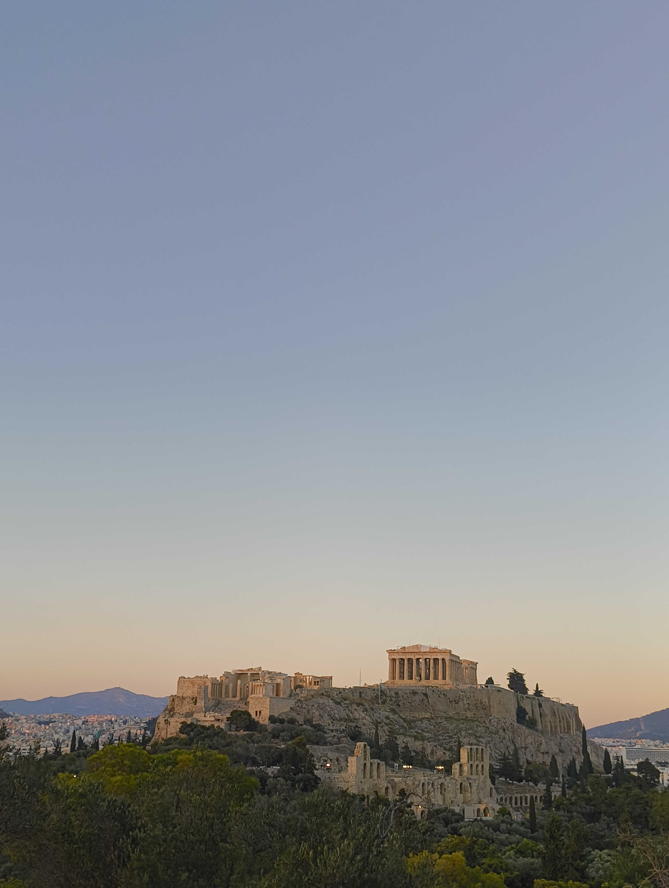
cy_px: 444
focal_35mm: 47
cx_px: 334
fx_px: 1208
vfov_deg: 40.4
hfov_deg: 31.0
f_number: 1.87
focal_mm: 5.56
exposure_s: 1/160
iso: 100
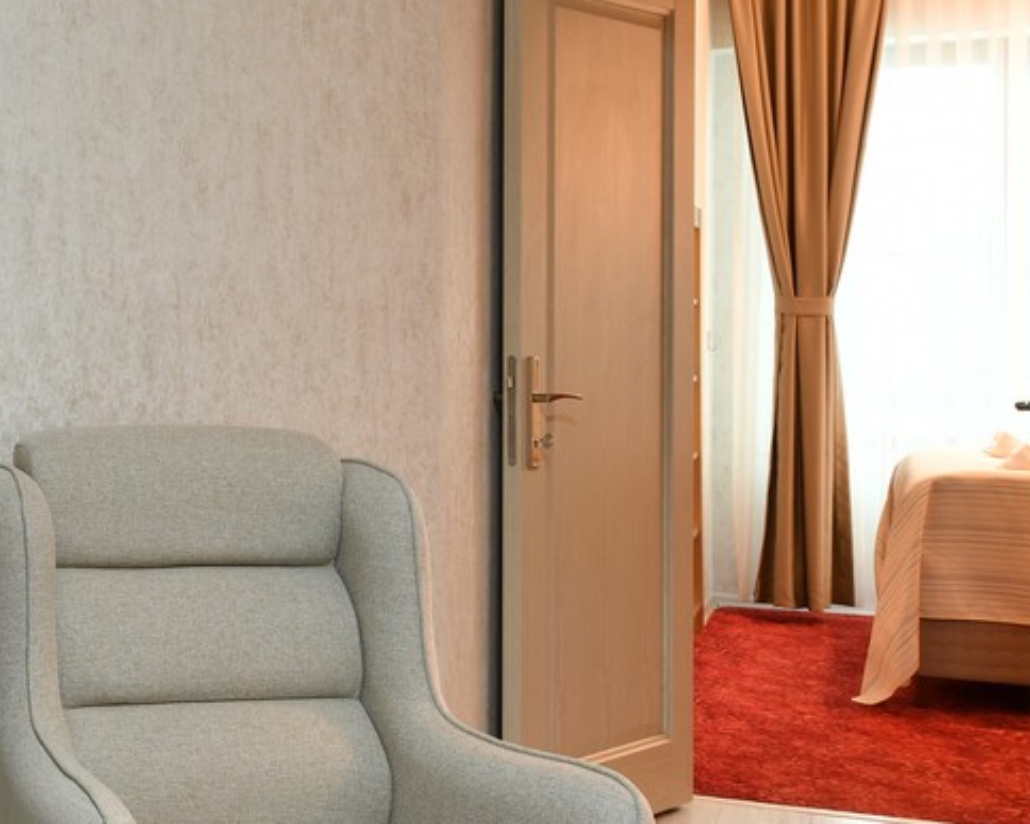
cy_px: 376
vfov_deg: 25.8
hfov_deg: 27.9
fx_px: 1798
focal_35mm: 59
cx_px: -215
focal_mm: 19
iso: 200
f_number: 11
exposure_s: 1
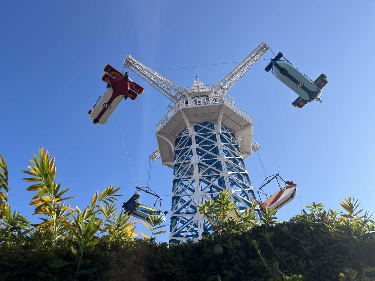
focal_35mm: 26
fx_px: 282
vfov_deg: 53.1
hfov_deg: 67.3
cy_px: 140
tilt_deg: +50.8
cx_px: 188
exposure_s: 1/2222
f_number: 1.6
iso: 50
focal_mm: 5.1
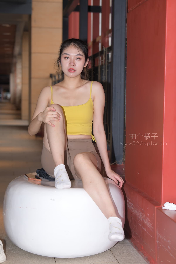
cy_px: 132
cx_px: 88
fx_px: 587
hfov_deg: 17.1
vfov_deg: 25.4
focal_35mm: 80
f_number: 4.5
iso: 400
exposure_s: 1/200
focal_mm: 80
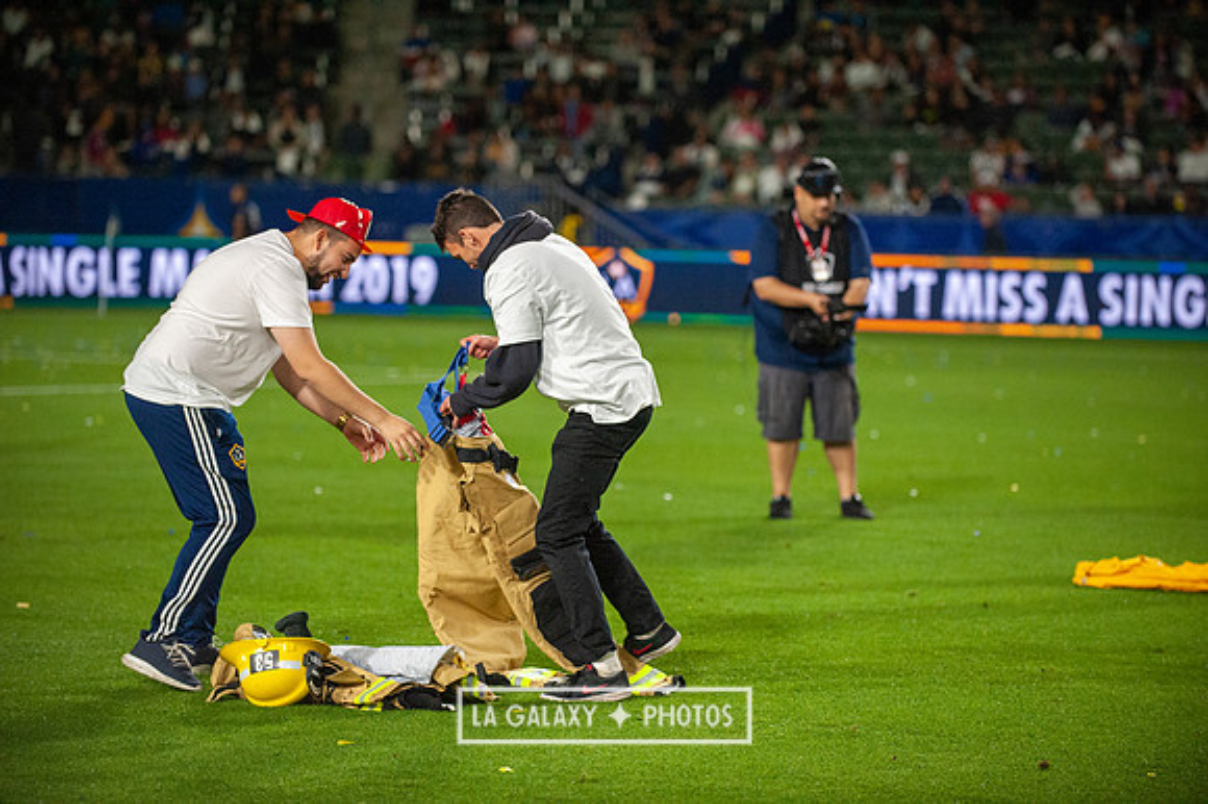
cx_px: 604
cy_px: 402
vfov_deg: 9.8
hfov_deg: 14.7
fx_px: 4695
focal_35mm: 140
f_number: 2.8
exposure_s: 1/2500
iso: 3200
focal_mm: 140
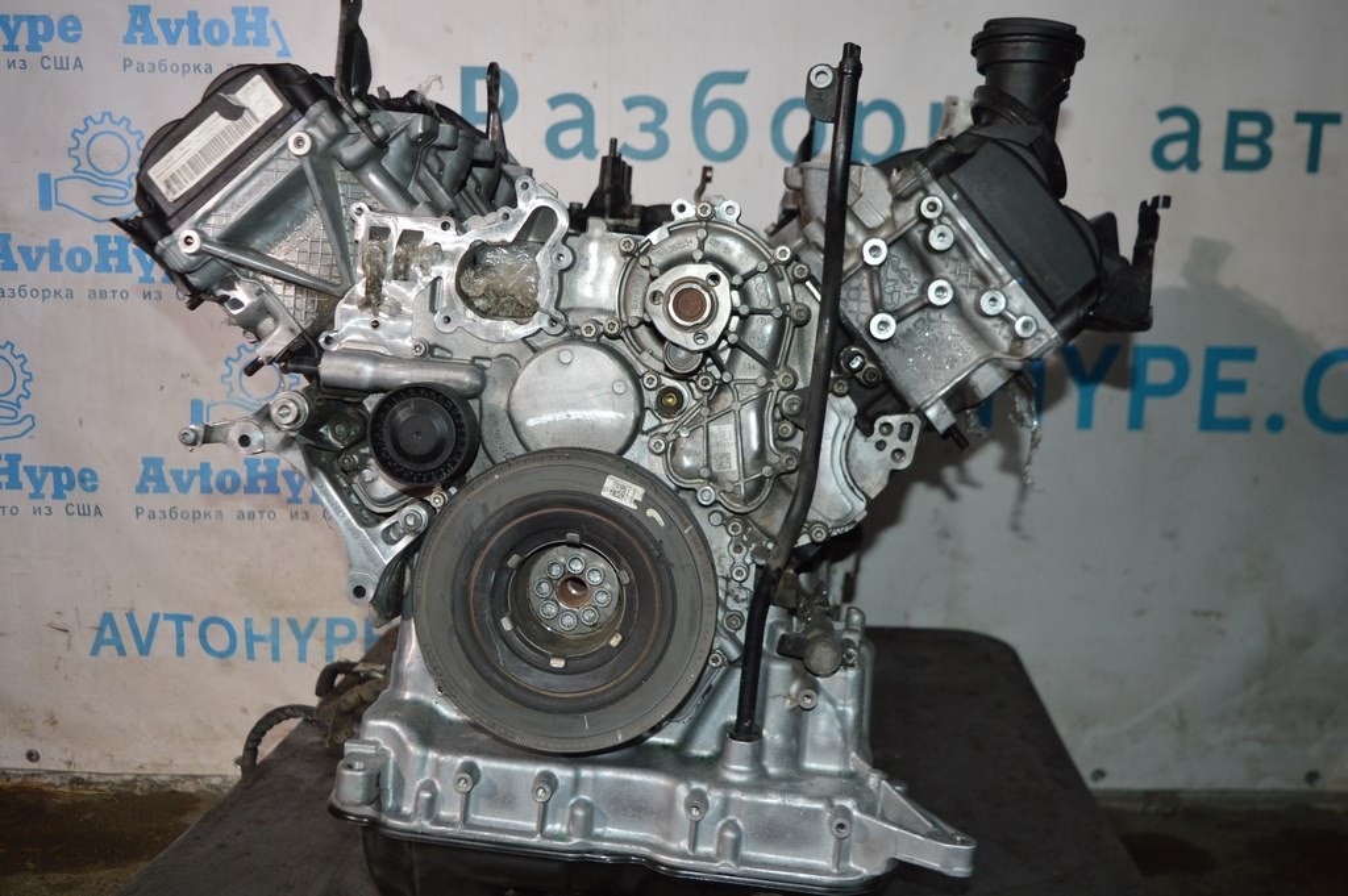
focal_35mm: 33
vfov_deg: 39.9
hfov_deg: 57.3
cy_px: 448
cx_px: 674
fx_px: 1235
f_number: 3.8
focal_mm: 22
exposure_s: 1/60
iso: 560
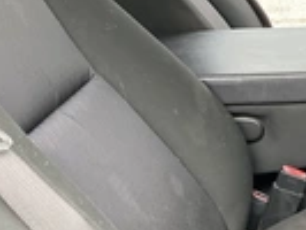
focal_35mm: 87
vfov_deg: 16.6
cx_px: 391
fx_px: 770
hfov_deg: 20.6
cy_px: 244
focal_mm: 3
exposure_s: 1/122
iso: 64
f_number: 1.8
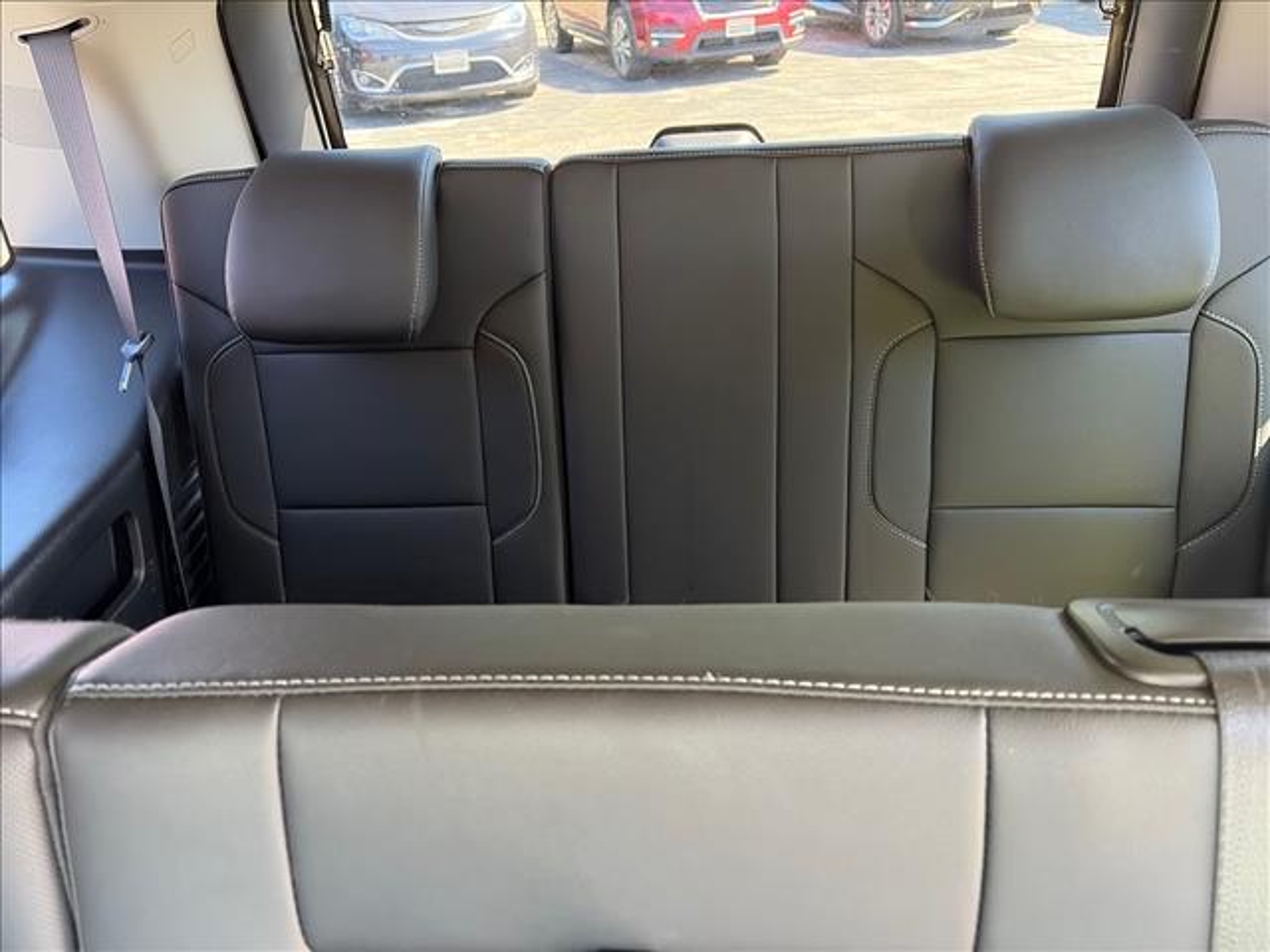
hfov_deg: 67.3
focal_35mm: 26
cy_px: 476
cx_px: 635
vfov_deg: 53.1
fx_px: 954
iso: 500
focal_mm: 5.96
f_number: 1.6
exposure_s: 1/60
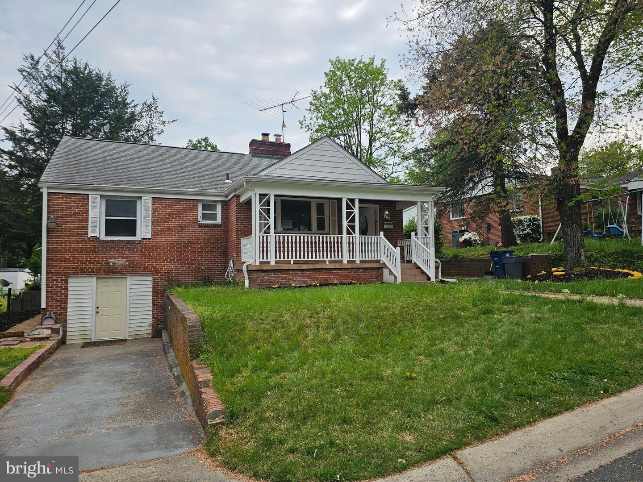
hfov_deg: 73.9
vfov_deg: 58.9
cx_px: 322
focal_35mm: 23
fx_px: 427
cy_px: 241
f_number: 1.7
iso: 10
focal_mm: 6.3
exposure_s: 1/652
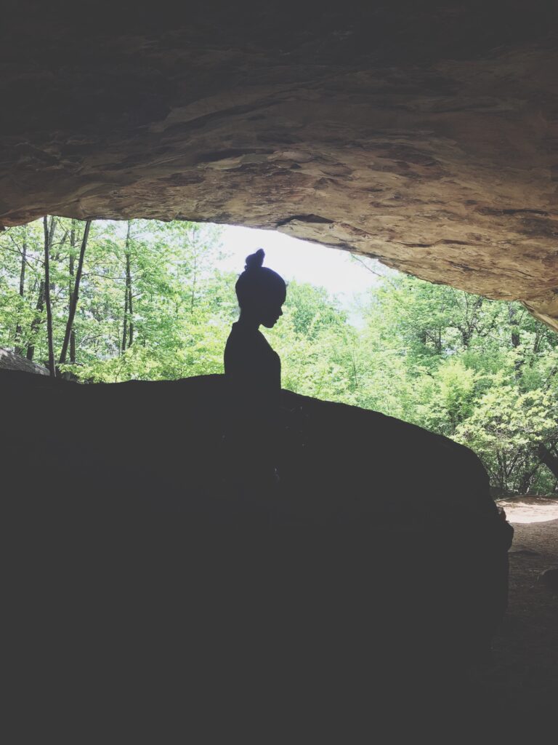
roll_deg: +1.2
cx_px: 279
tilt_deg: +1.8
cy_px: 372
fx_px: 623
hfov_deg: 48.2
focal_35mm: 29
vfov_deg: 61.7
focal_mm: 4.15
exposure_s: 1/214
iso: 25
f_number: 2.2
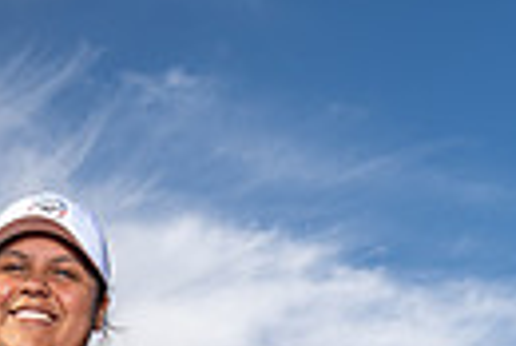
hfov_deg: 18.6
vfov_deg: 10.6
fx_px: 1535
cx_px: 12
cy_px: 883
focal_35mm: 107
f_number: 5.6
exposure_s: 1/250
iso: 100
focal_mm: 31
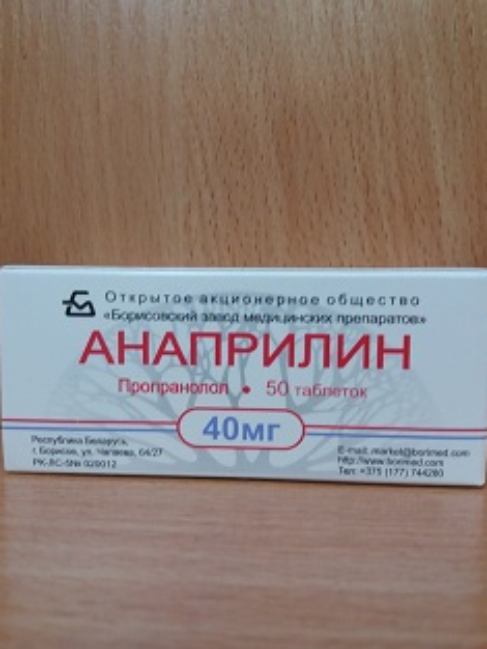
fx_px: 581
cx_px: 240
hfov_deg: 45.5
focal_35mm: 31
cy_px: 340
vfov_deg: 58.3
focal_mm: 3.7
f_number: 1.9
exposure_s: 1/17
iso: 160
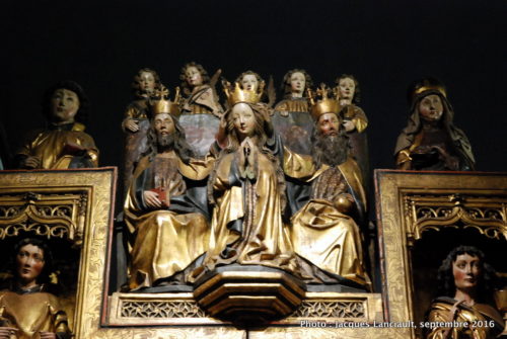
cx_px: 254
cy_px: 170
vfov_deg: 17.6
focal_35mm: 78
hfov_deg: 26.0
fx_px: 1100
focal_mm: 52
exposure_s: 1/13
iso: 1600
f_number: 4.5
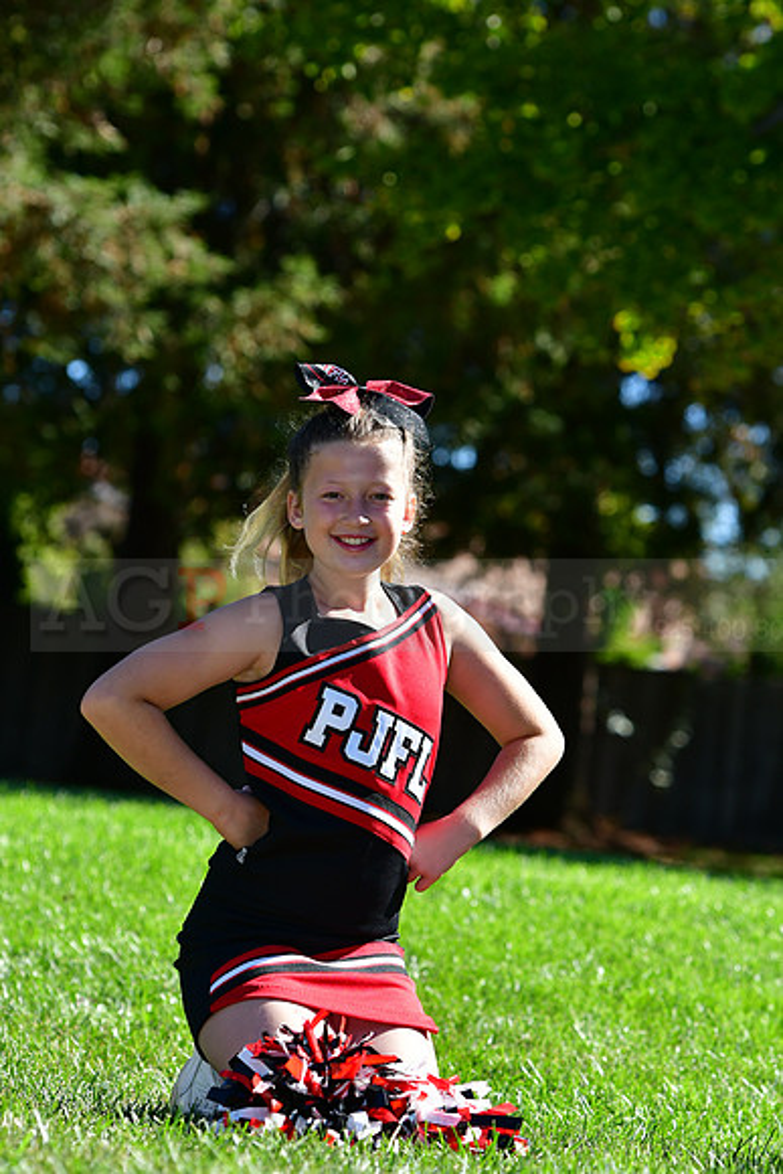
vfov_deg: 12.4
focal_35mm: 165
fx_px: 5379
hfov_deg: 8.3
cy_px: 587
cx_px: 392
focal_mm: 110
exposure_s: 1/1600
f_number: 4.5
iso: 400
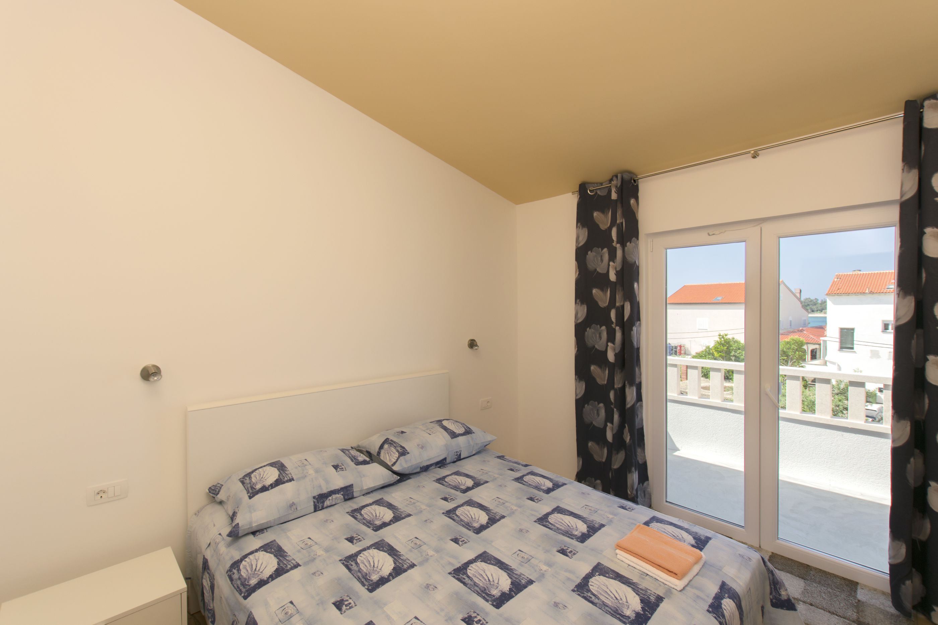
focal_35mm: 15
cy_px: 312
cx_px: 469
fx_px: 391
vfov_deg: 77.3
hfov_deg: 100.4
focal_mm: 10
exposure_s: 1/160
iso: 100
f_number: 5.6
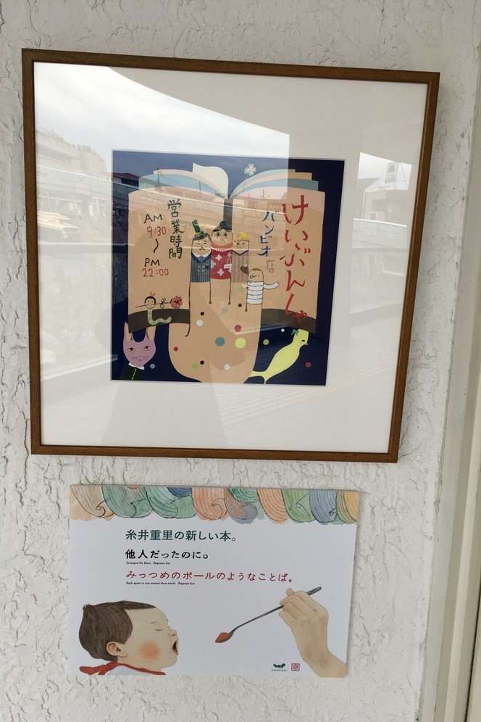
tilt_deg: -10.2
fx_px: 621
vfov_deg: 60.3
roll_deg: -1.2
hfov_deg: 42.2
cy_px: 369
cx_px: 204
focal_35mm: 31
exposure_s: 1/120
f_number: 2.2
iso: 32
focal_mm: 4.15
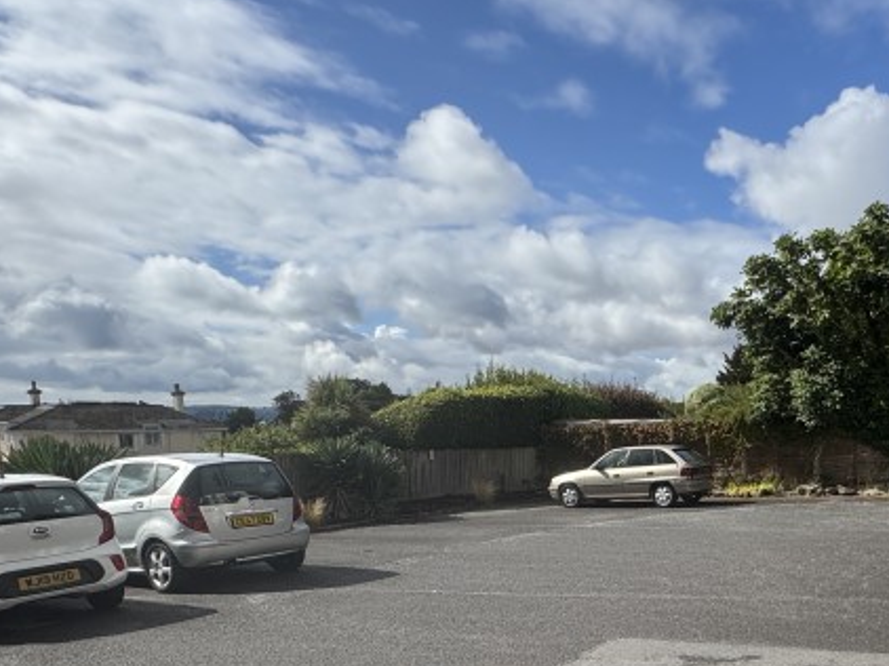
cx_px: 668
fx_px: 873
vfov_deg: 40.2
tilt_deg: -6.5
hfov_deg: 51.6
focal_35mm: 34
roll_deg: +1.2
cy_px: 527
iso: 50
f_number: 2.2
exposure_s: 1/2342
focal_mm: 2.22
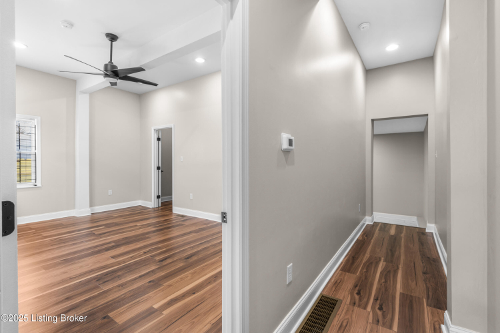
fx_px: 222
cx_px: 250
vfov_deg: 73.7
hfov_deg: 96.7
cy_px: 166
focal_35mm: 16
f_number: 9
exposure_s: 1/1.25
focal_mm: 16
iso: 400
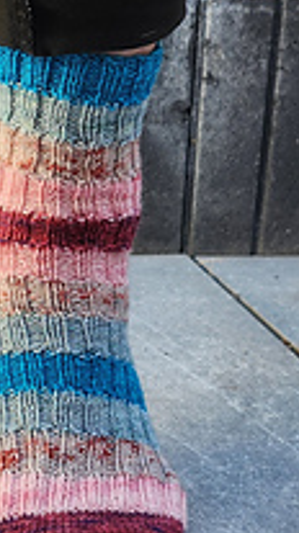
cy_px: 366
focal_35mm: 81
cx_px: -170
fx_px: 1145
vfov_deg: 26.1
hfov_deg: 13.8
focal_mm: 5
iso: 50
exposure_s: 1/180
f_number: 1.8
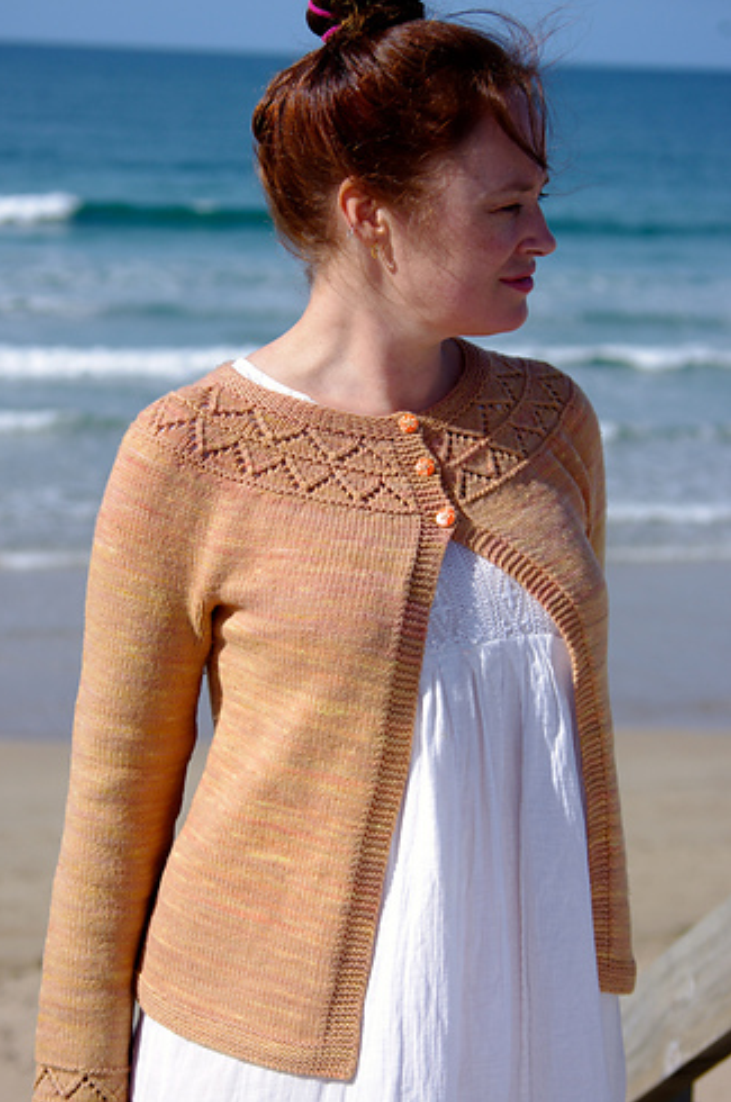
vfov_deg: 21.3
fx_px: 2934
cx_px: 360
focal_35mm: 96
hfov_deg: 14.2
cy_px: 555
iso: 200
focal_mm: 62.5
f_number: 5.6
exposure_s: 1/1250
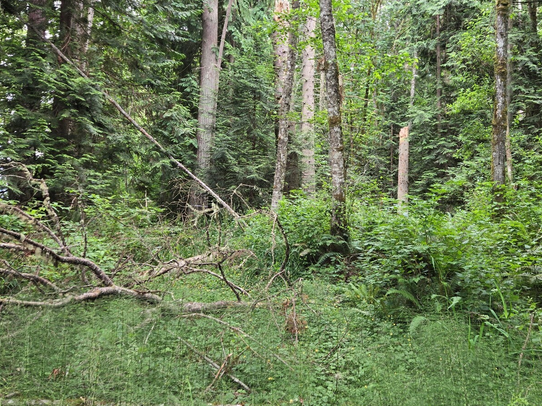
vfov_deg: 44.9
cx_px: 305
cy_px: 142
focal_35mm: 31
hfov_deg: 58.2
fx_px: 485
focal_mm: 5.4
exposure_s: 1/180
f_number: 1.8
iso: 100
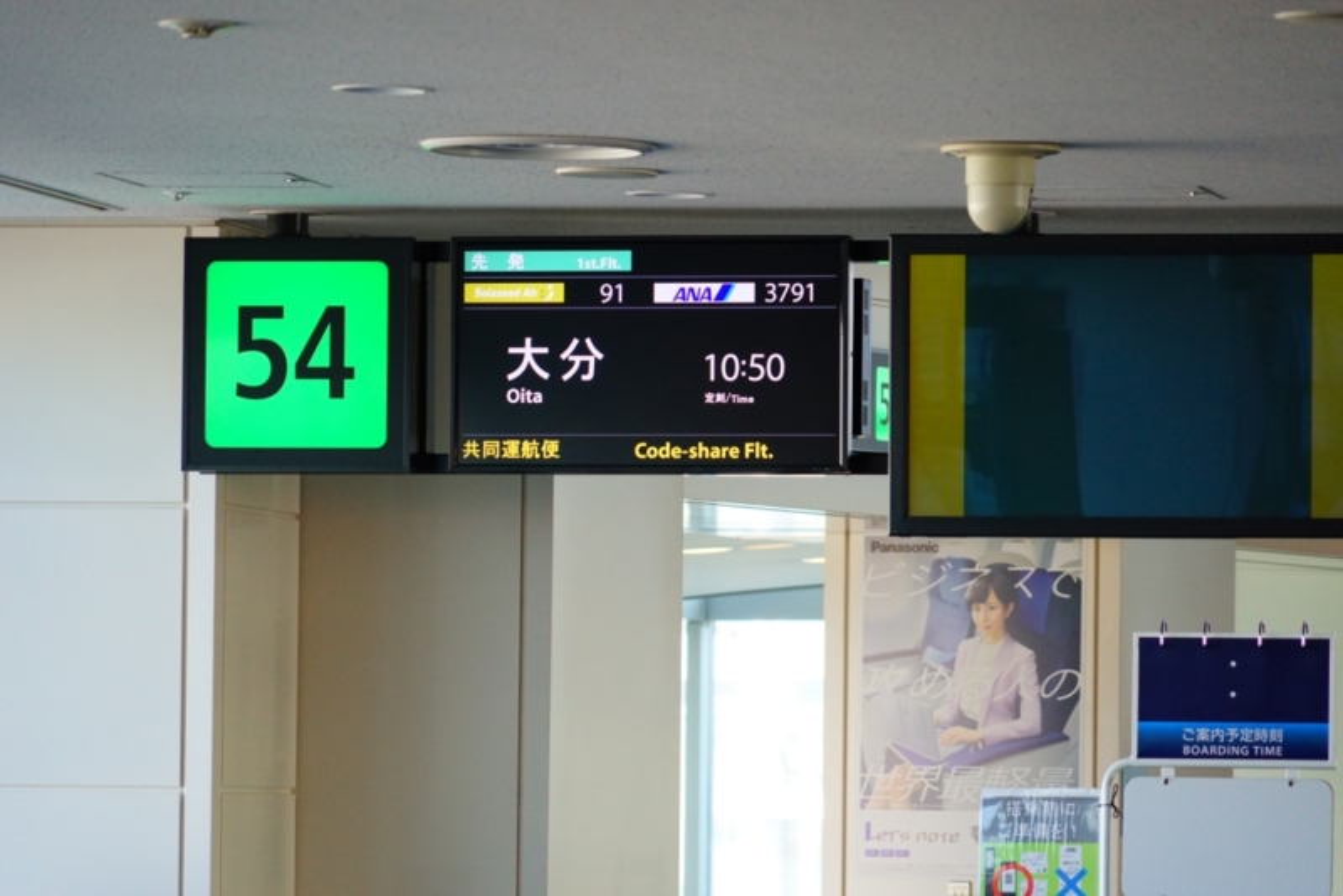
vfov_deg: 5.7
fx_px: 8956
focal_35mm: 240
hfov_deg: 8.6
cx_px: 672
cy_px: 448
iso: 2500
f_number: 6.3
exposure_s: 1/250
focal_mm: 240
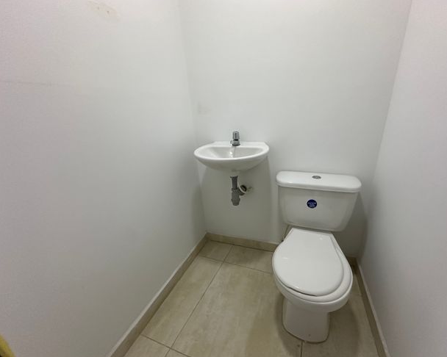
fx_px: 198
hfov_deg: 96.5
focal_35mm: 15
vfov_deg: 84.0
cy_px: 183
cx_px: 244
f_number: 2.2
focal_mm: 2.22
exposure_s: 1/120
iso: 320
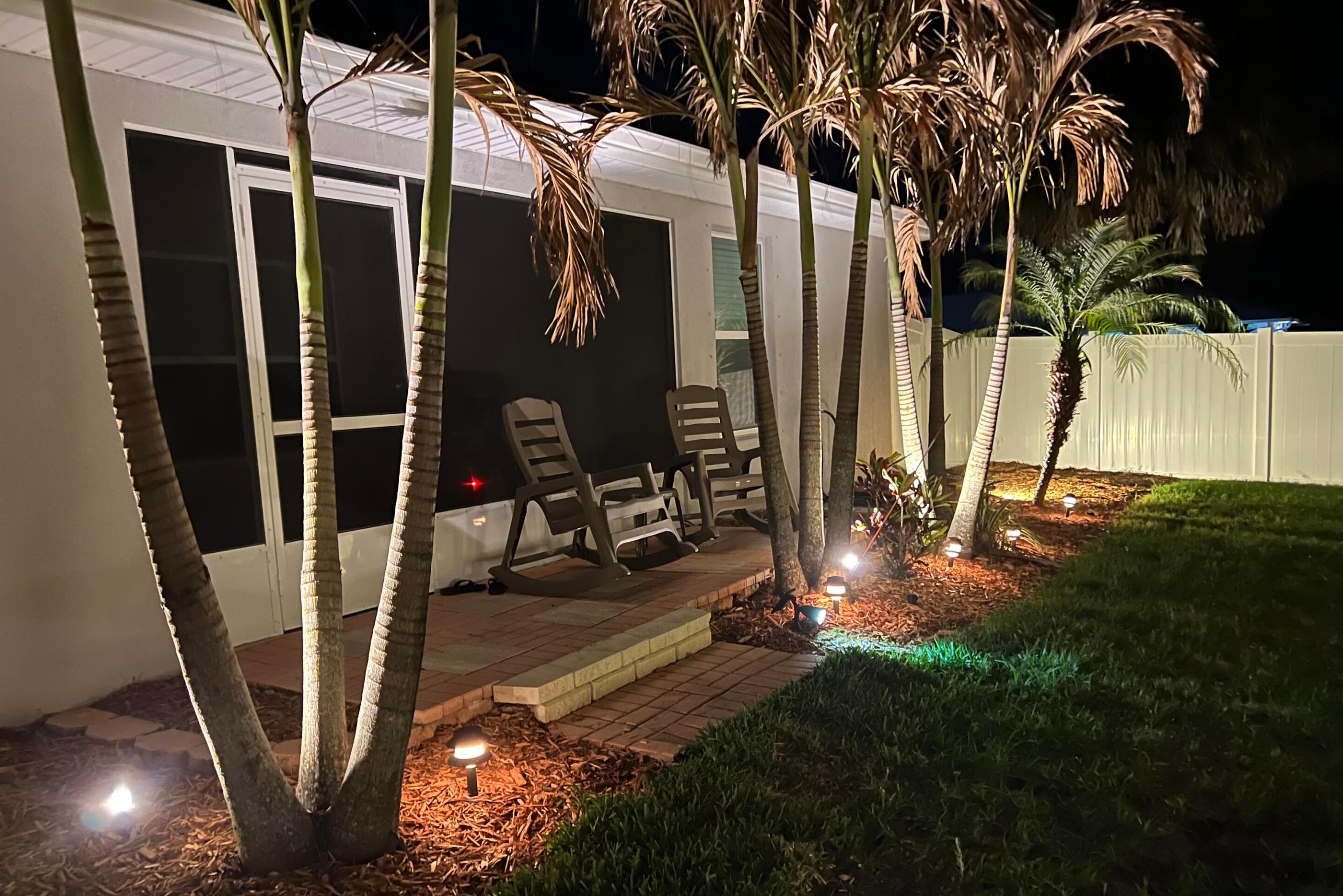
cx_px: 663
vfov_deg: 46.3
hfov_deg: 65.5
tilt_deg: -8.3
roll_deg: +2.5
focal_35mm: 28
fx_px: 1044
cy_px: 506
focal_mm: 5.7
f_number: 1.5
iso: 1250
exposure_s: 1/15
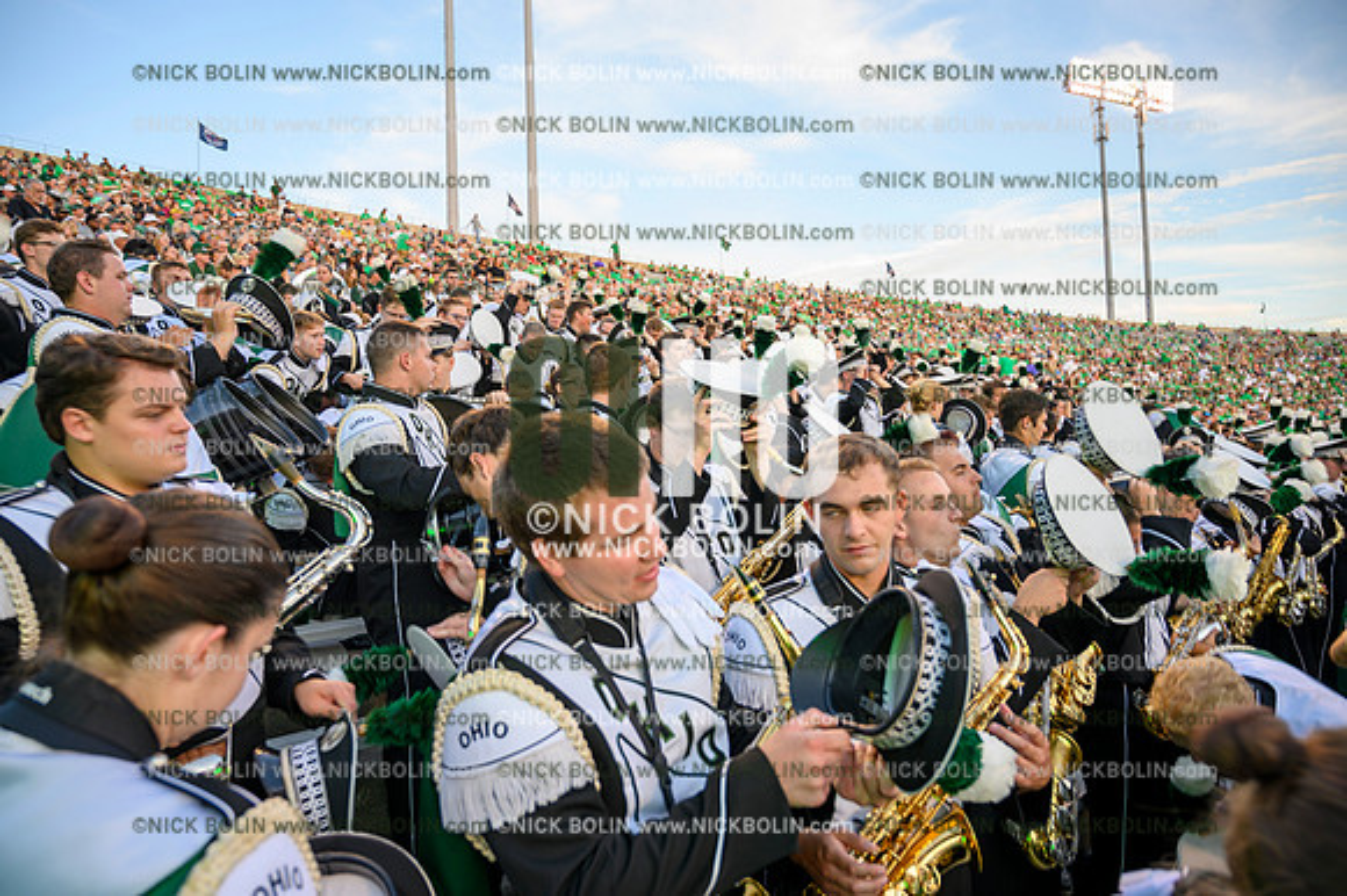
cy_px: 448
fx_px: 897
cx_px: 674
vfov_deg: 53.1
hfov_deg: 73.8
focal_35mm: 24
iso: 100
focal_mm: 24
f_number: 4
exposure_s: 1/50
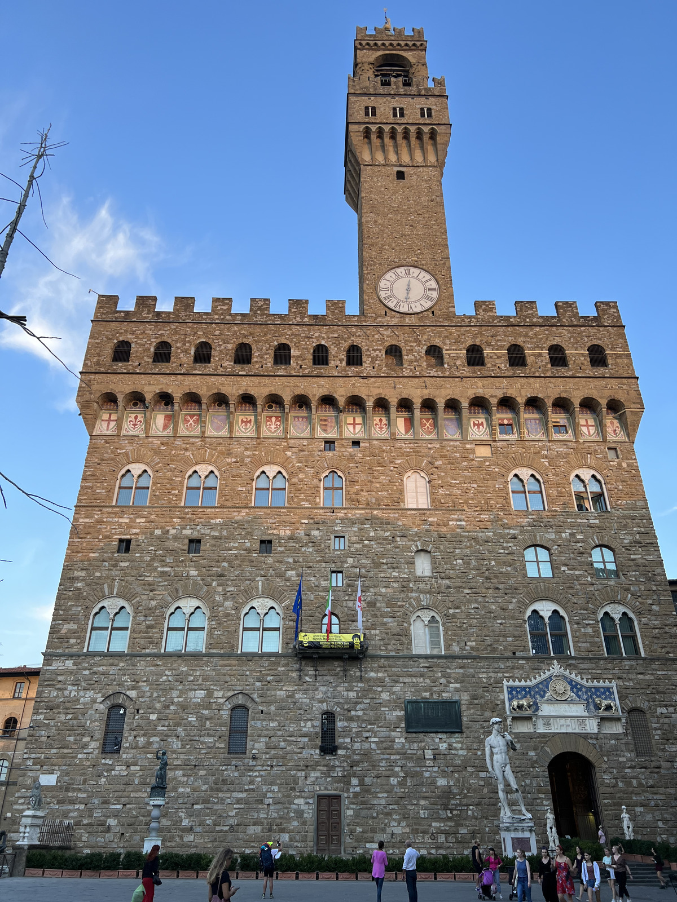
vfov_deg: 67.3
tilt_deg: +29.8
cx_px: 338
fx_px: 678
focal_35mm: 26
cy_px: 451
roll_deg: +0.5
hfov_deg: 53.1
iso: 50
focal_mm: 5.7
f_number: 1.5
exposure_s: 1/367
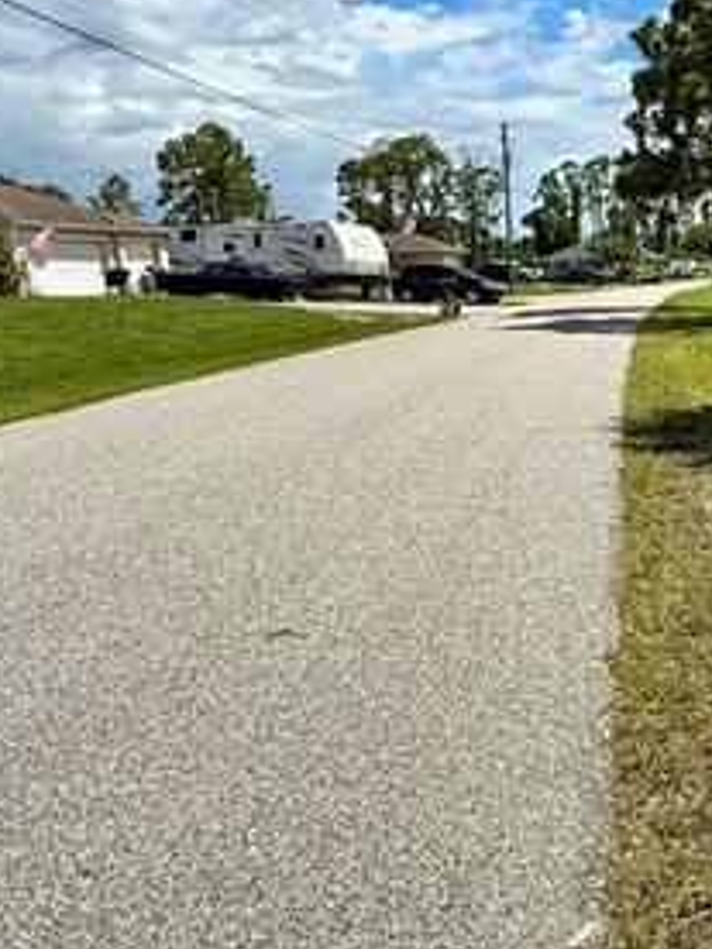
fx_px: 1070
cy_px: 440
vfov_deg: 47.8
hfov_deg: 33.1
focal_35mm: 39
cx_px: 746
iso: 50
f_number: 2.2
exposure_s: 1/2611
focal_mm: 2.22
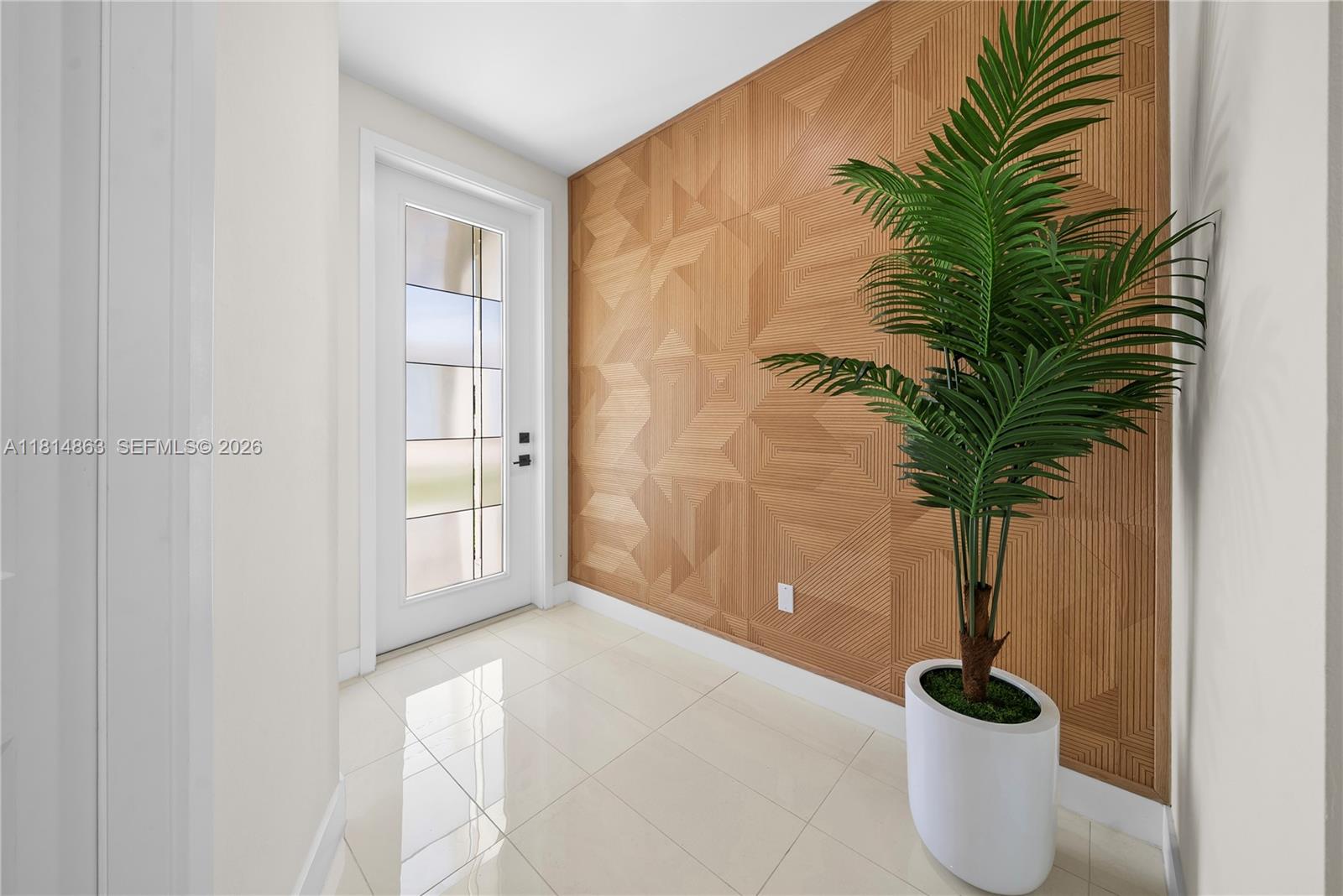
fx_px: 448
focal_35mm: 12
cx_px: 672
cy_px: 448
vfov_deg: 90.1
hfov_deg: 112.6
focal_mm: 12
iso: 250
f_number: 8
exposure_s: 1/6
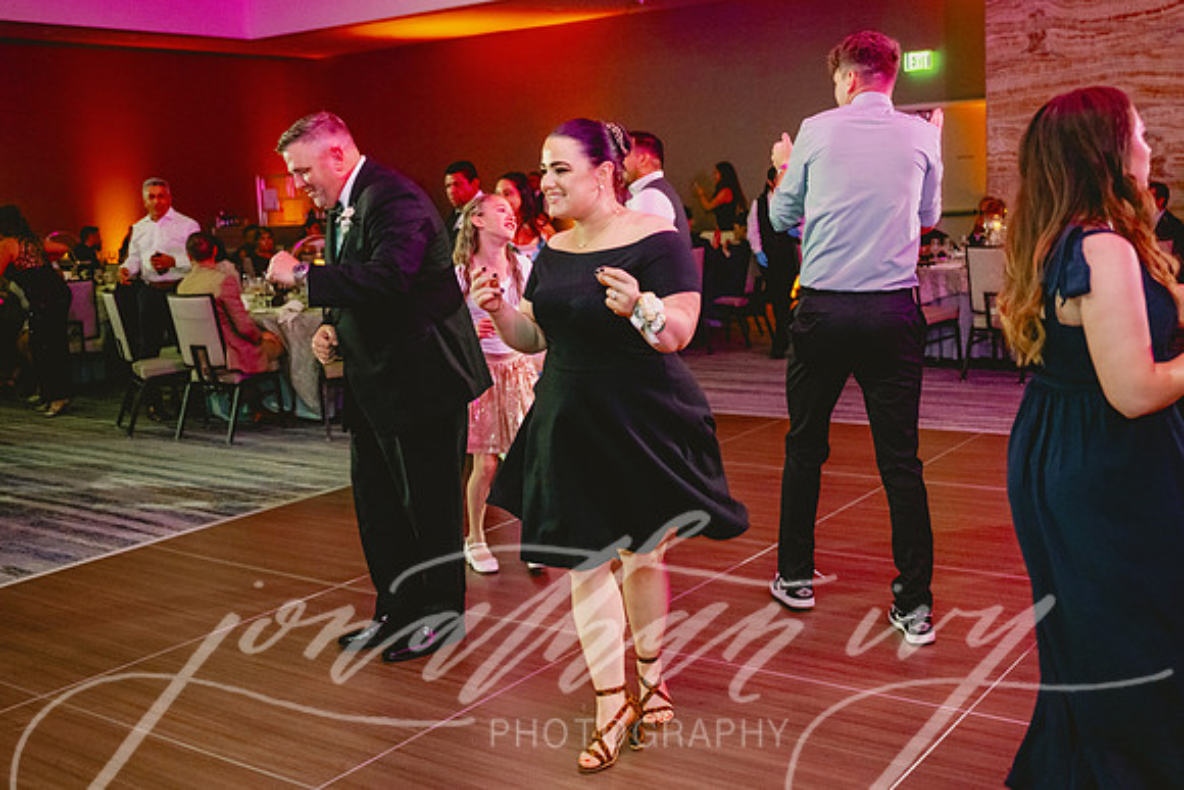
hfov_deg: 50.1
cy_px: 358
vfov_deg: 34.6
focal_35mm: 38
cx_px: 592
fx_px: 1266
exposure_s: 1/125
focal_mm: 34.5
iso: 2500
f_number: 2.8
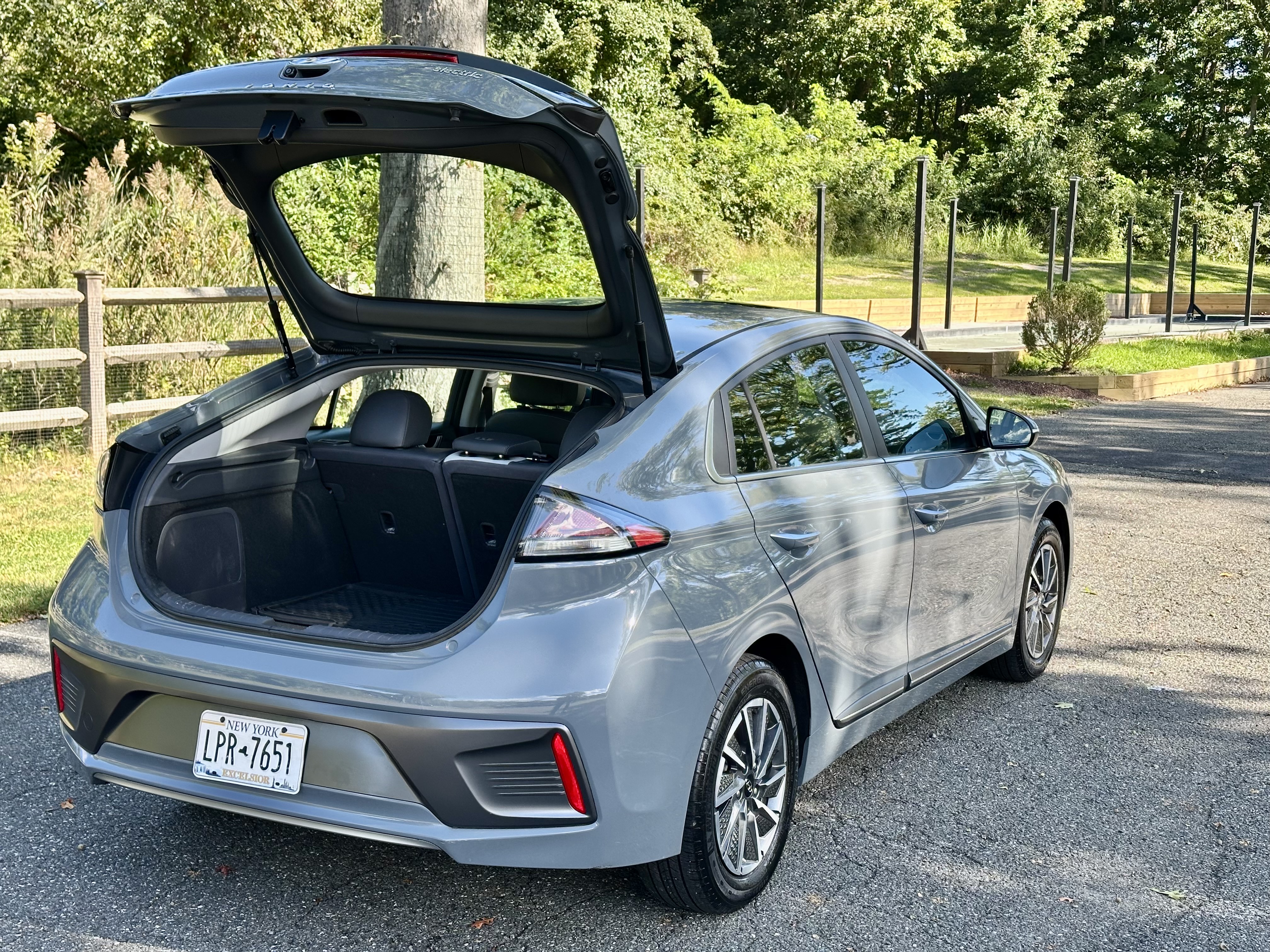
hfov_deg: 39.7
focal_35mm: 48
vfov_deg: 30.3
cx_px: 635
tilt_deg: -6.4
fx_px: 1761
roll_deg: -0.5
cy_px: 476
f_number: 1.78
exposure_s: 1/681
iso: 64
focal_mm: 6.86
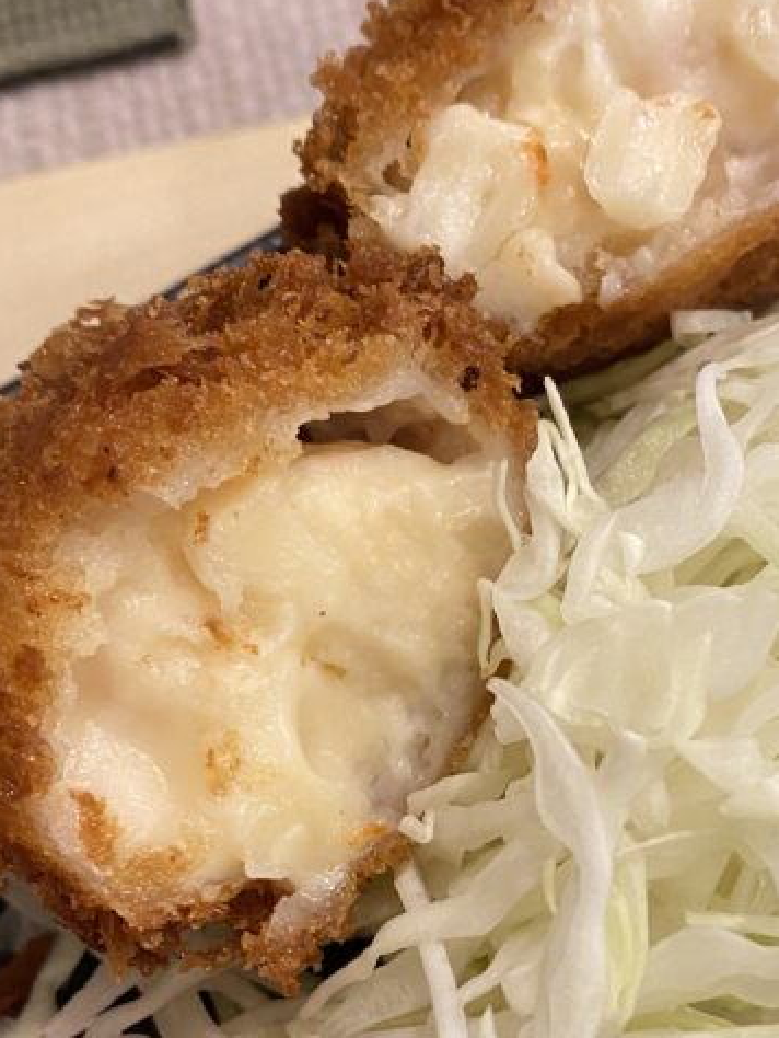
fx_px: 1619
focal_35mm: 54
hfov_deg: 26.9
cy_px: 793
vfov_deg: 34.7
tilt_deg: -65.3
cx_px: 503
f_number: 1.8
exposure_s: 1/50
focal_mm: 4.25
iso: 250
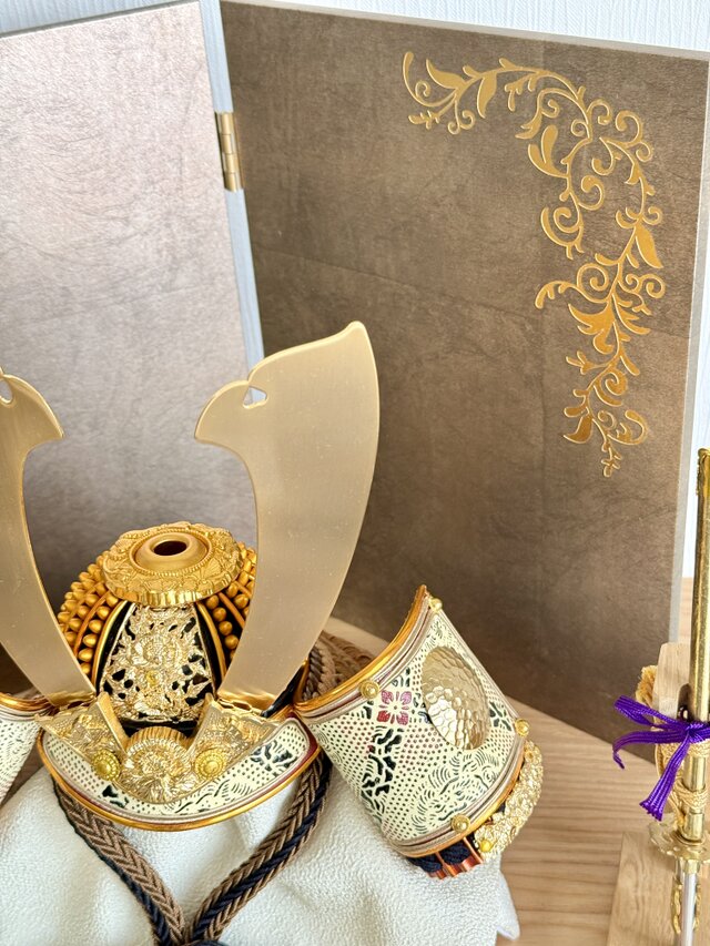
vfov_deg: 39.7
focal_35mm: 48
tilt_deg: -31.4
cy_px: 473
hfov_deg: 30.3
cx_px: 355
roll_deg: +5.1
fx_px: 1312
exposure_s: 1/60
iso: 125
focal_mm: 6.76
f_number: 1.78
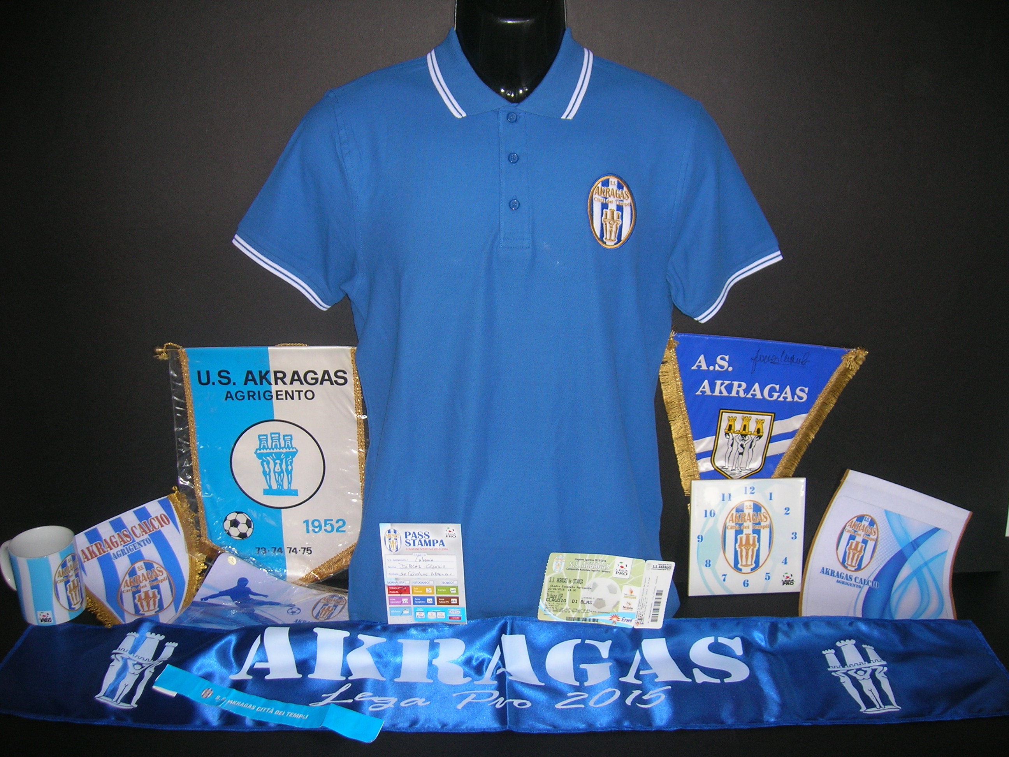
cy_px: 378
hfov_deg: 54.0
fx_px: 991
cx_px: 504
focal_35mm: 34
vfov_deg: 41.8
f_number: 2.9
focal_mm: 5.7
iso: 50
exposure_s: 1/60.1
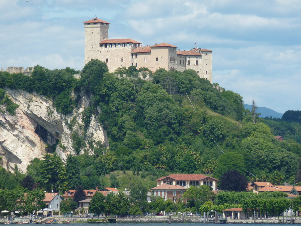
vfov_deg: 5.0
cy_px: 113
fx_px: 2609
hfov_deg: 6.6
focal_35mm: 300
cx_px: 150
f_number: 5.6
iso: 80
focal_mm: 49.2
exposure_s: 1/400
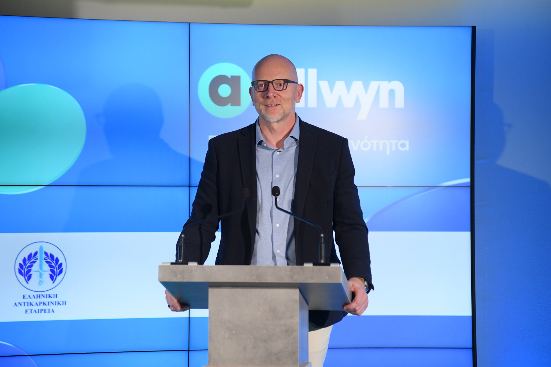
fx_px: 1836
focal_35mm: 120
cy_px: 184
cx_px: 276
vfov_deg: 11.4
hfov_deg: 17.1
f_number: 4
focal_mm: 120
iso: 2000
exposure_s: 1/320
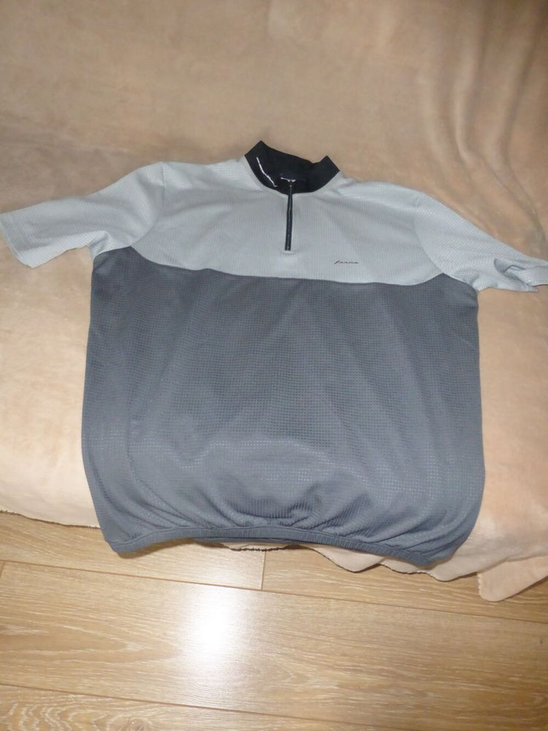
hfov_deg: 56.8
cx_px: 274
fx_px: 507
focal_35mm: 24
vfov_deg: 71.6
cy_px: 366
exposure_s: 1/60
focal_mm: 4.3
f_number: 3.3
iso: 640
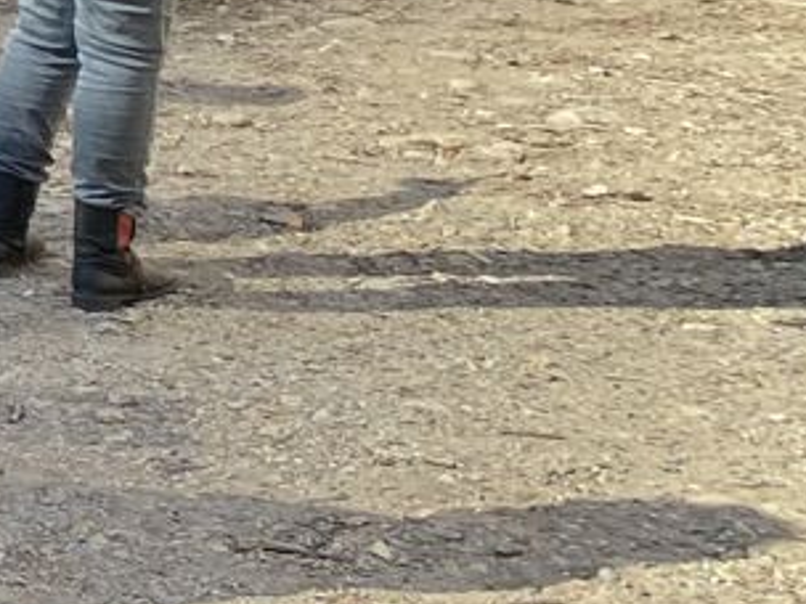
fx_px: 3190
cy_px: -527
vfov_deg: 10.1
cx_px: -1254
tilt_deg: -2.3
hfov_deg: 11.4
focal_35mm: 137
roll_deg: -2.2
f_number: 1.8
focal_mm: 4.25
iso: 32
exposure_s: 1/171
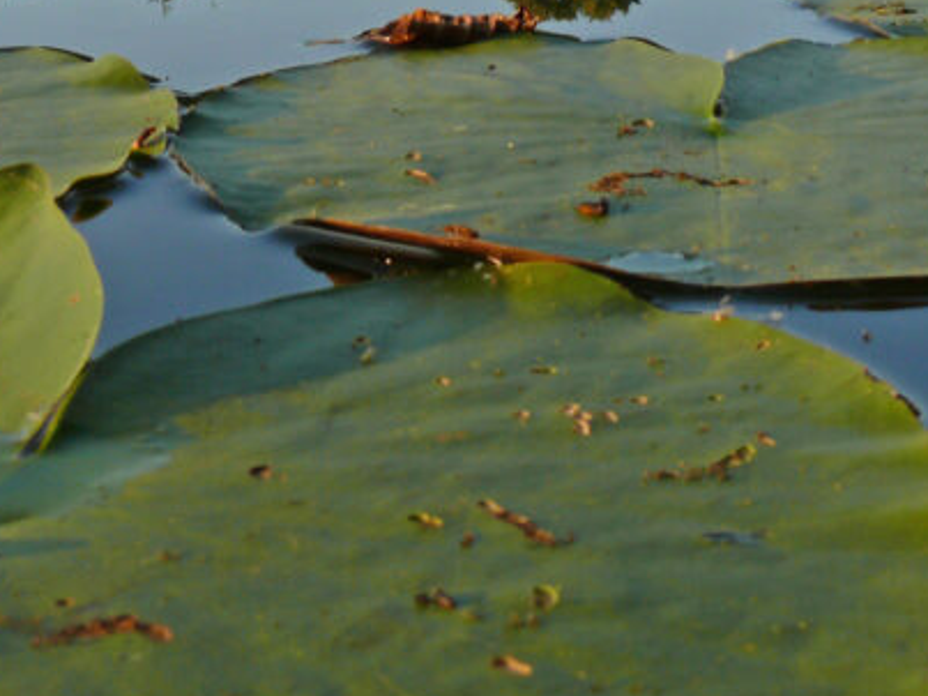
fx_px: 2385
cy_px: -159
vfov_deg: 15.9
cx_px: 408
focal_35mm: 89
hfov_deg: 22.0
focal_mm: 7.4
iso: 100
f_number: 6.3
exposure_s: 1/125
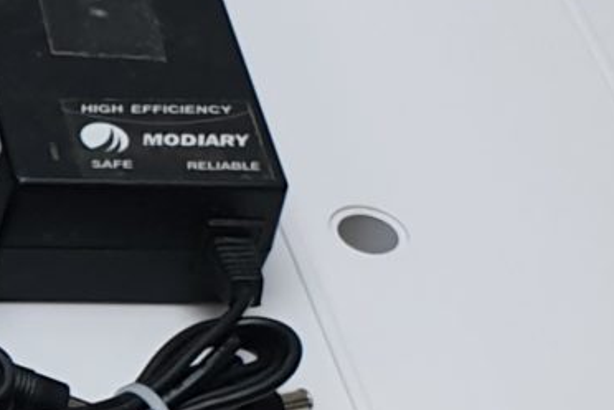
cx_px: -934
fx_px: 3172
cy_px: 645
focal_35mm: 186
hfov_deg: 9.6
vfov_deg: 7.2
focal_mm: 4.3
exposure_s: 1/100
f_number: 2.4
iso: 80
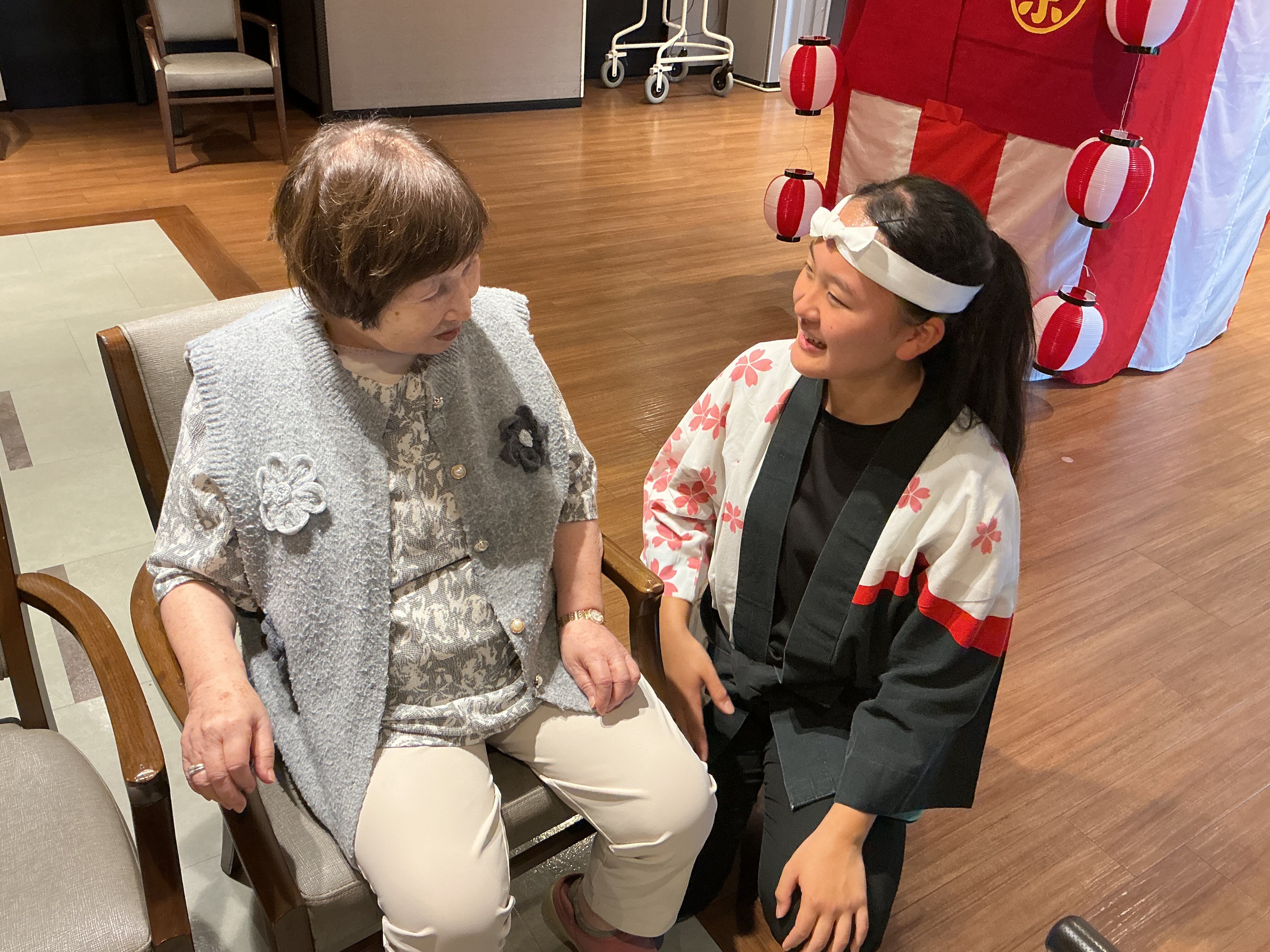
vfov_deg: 48.2
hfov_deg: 61.7
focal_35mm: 29
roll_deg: -4.5
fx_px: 1064
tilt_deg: -30.4
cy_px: 476
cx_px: 635
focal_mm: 3
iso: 125
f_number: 1.8
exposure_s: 1/60
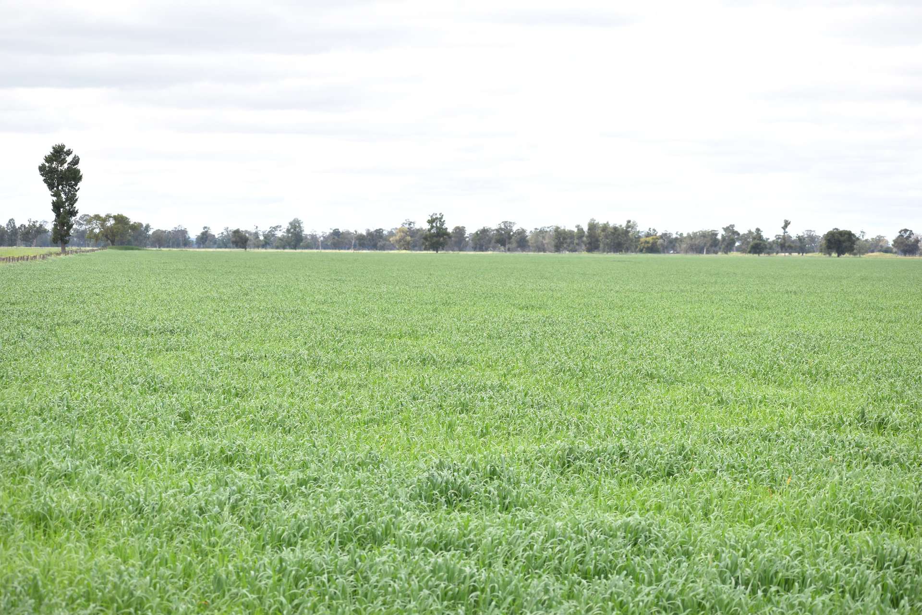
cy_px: 308
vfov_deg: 11.4
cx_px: 461
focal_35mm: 120
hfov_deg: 17.1
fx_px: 3073
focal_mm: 80
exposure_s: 1/200
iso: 100
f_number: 10
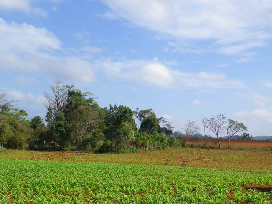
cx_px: 196
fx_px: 448
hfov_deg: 33.3
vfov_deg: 25.3
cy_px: 159
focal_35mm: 57
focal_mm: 5
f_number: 8.3
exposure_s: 1/125
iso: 80
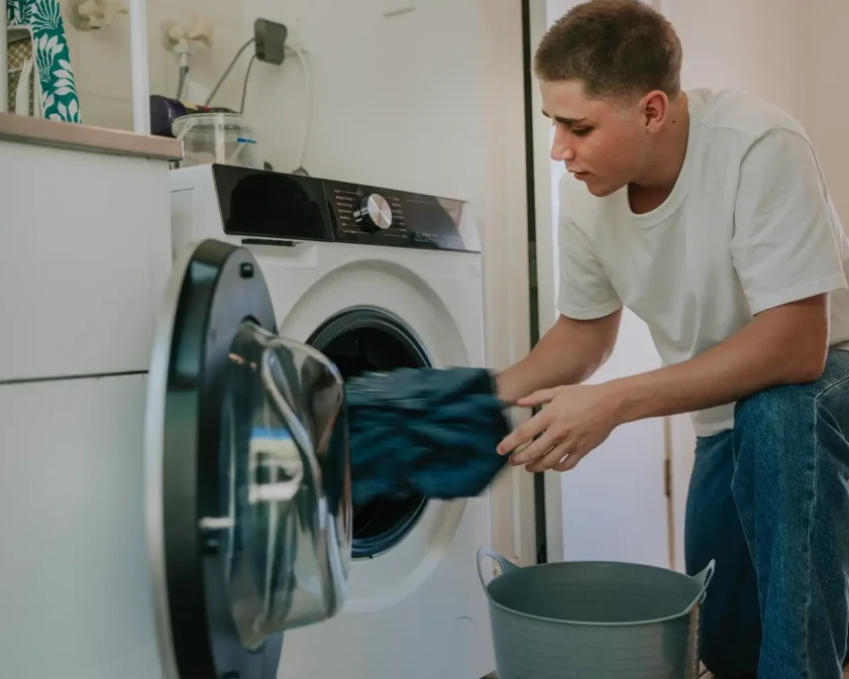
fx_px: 1005
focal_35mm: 40
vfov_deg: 37.3
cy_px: 335
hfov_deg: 45.7
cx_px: 465
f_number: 2
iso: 160
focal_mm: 35
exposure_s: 1/25
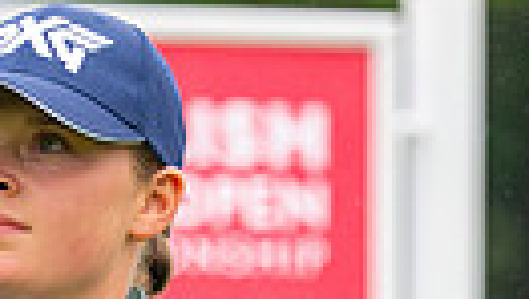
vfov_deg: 0.5
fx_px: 33573
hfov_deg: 0.9
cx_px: 106
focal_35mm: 2391
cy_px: 638
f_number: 4
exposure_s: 1/1250
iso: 400
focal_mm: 300
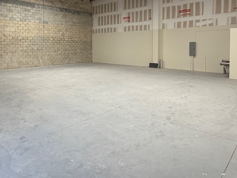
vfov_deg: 48.4
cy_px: 52
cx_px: 95
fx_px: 192
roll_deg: -0.8
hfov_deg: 62.9
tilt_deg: -0.3
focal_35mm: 28
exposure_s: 1/121
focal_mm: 2.22
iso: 125
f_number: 2.2
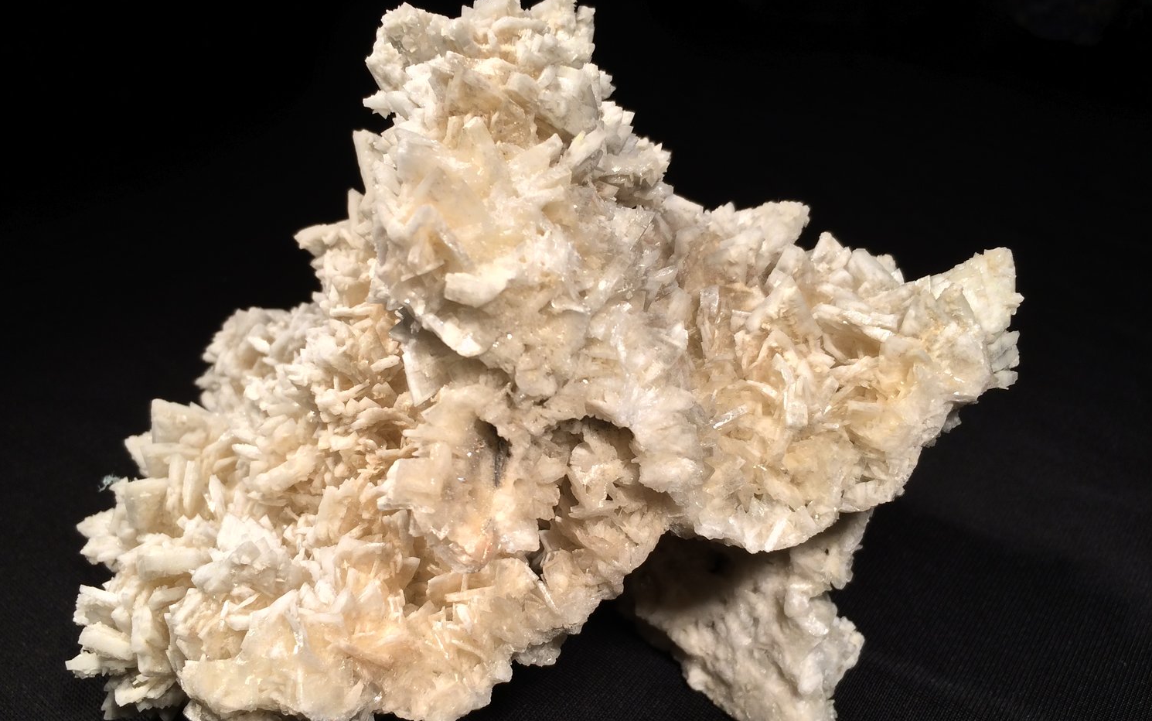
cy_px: 394
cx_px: 542
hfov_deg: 58.1
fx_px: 1036
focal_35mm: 33
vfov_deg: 38.3
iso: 32
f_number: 2.2
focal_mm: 4.15
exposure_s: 1/169
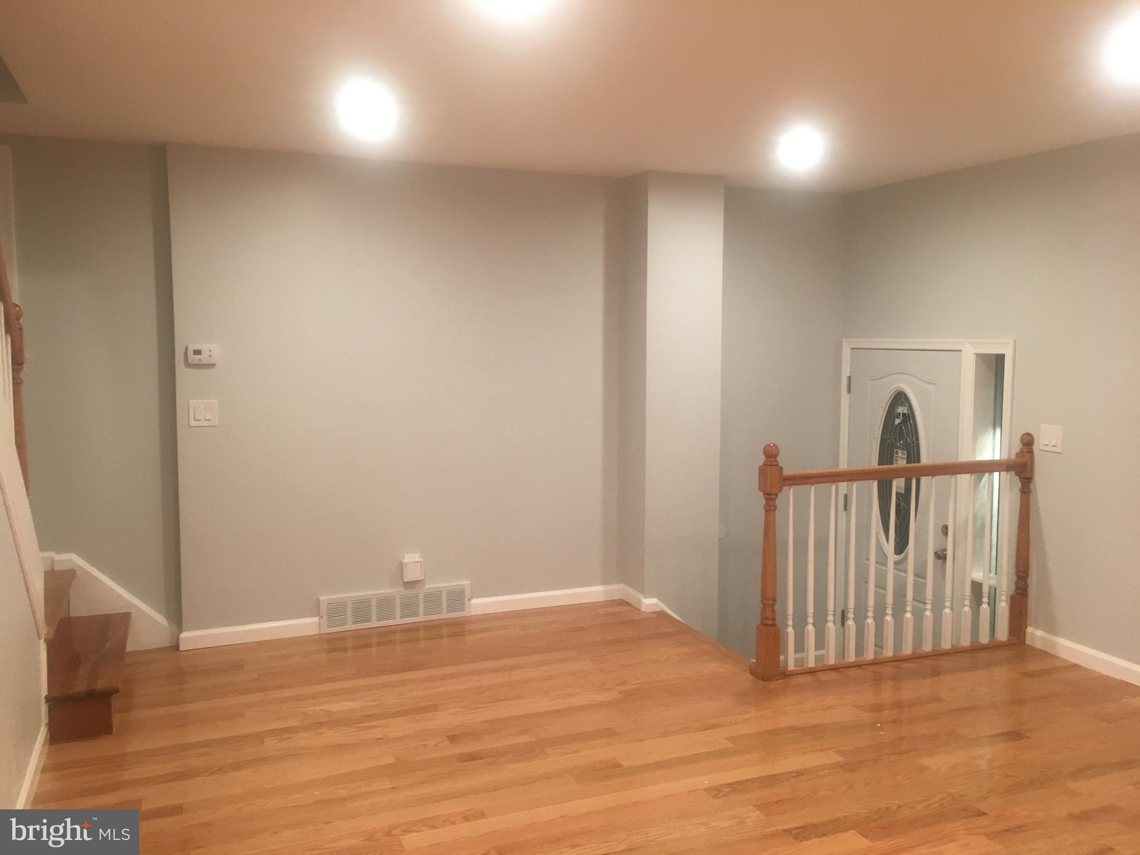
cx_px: 570
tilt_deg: -4.1
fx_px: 955
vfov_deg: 48.2
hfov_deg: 61.7
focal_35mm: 29
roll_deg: -0.9
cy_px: 428
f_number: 2.2
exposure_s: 1/30
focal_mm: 4.15
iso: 80
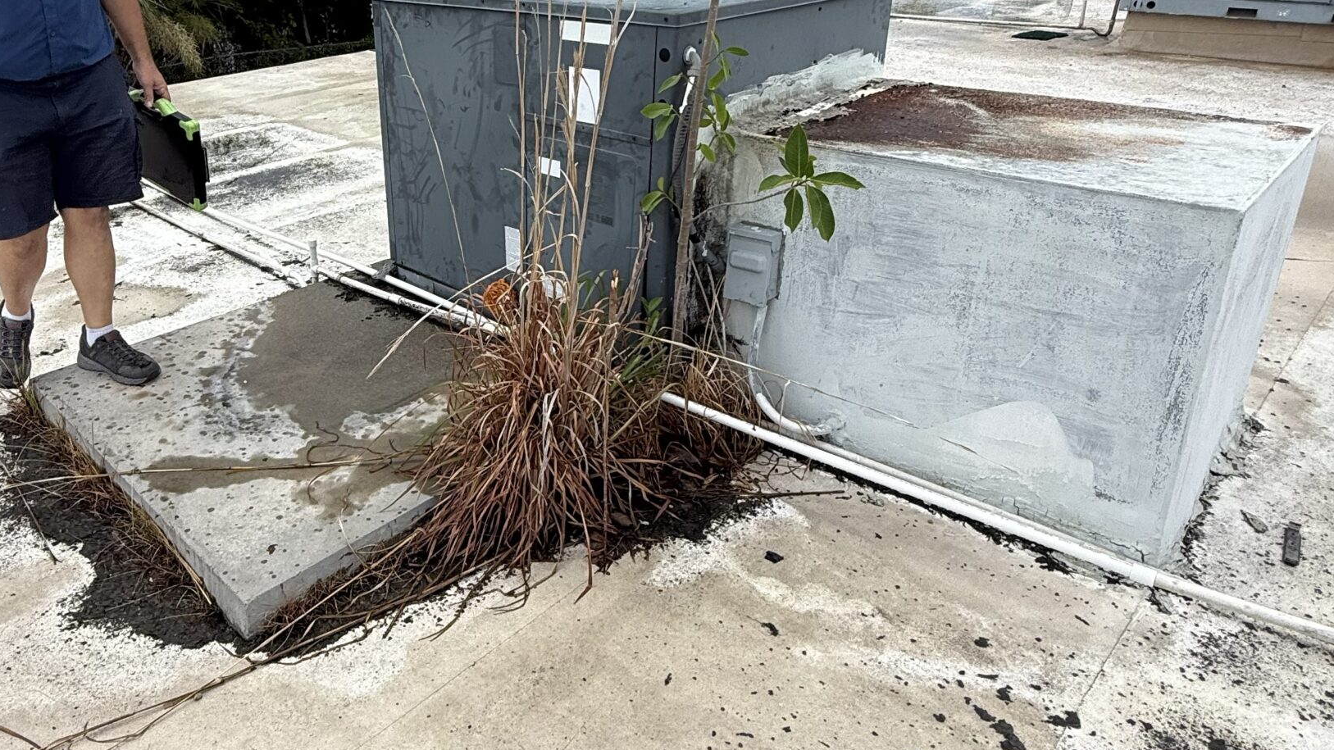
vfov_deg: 42.5
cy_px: 269
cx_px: 489
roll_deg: +1.5
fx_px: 955
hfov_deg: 68.6
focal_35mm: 27
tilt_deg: -21.4
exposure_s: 1/1105
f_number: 2.2
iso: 50
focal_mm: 2.22
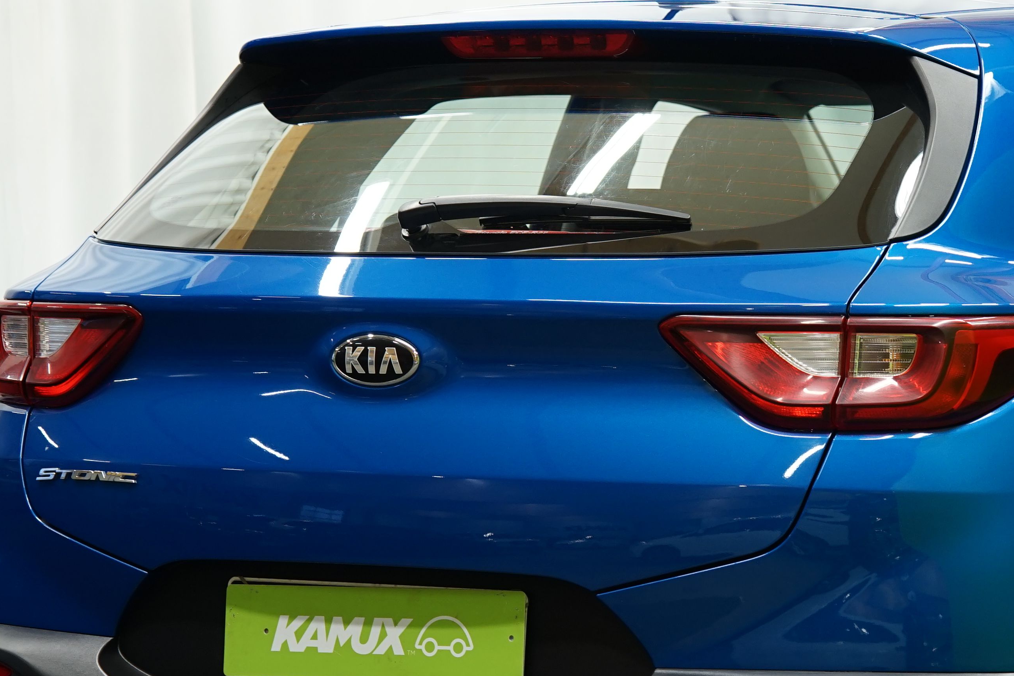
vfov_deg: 9.1
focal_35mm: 151
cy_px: 421
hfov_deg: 13.5
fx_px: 4253
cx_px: 830
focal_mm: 65
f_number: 4.5
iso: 500
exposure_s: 1/20
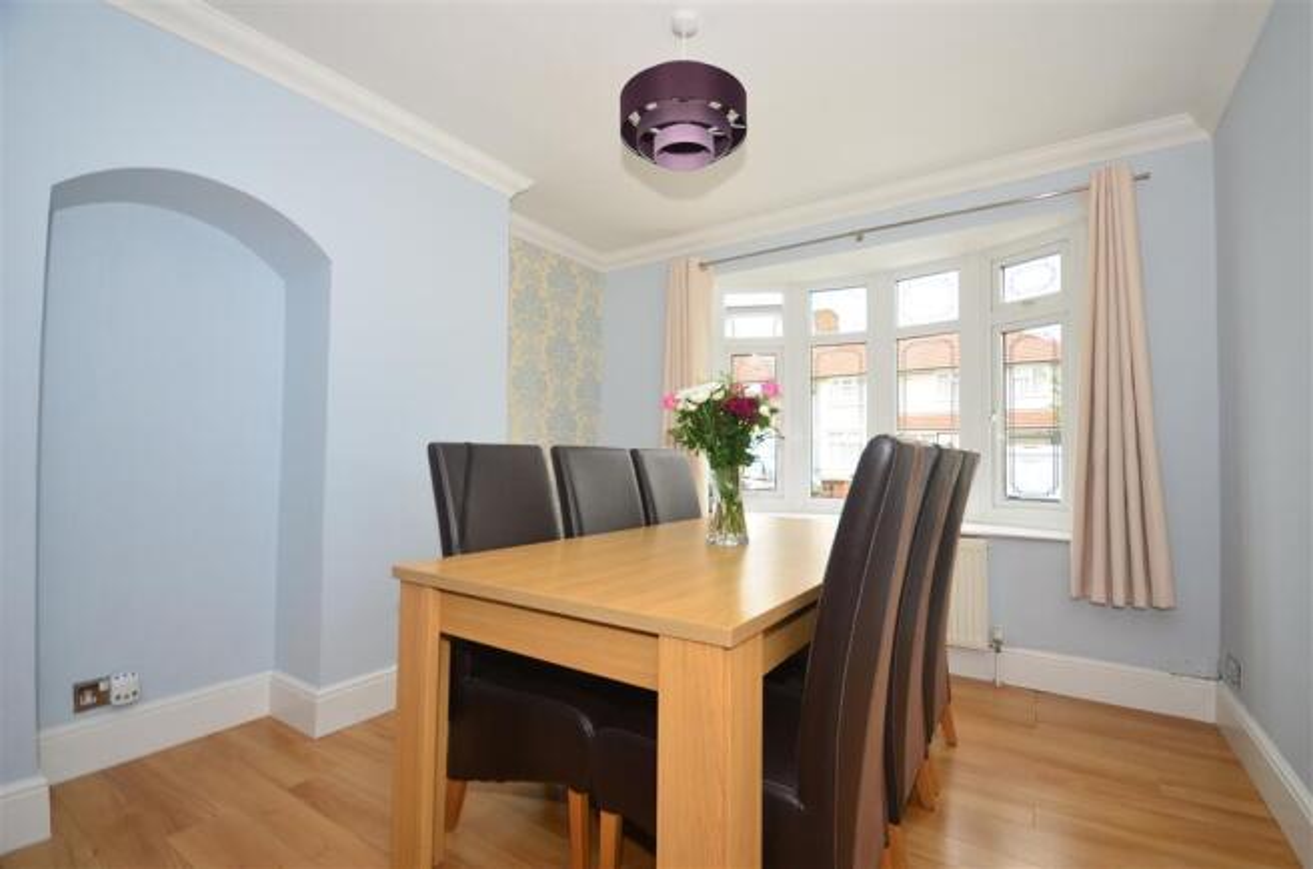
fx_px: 546
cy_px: 434
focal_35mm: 15
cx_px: 656
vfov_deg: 77.0
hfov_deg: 100.5
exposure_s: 1/100
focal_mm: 10
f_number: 5
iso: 200
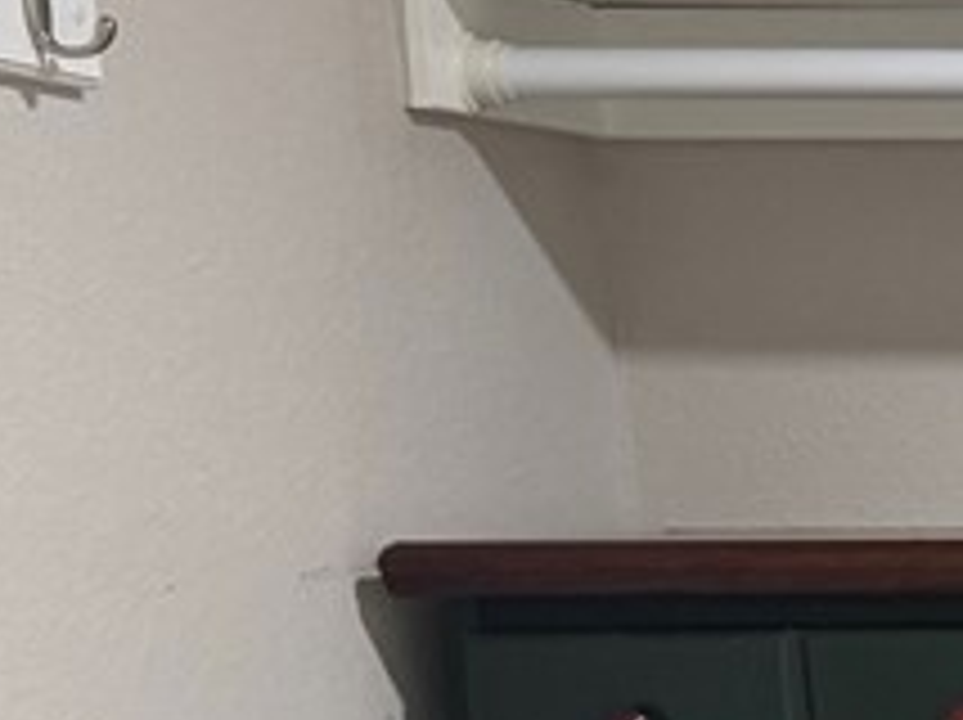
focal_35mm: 115
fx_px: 3196
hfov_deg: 14.0
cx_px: 2016
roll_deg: +0.1
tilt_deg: -10.7
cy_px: 1071
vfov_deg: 12.3
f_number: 1.78
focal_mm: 6.76
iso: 250
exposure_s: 1/60
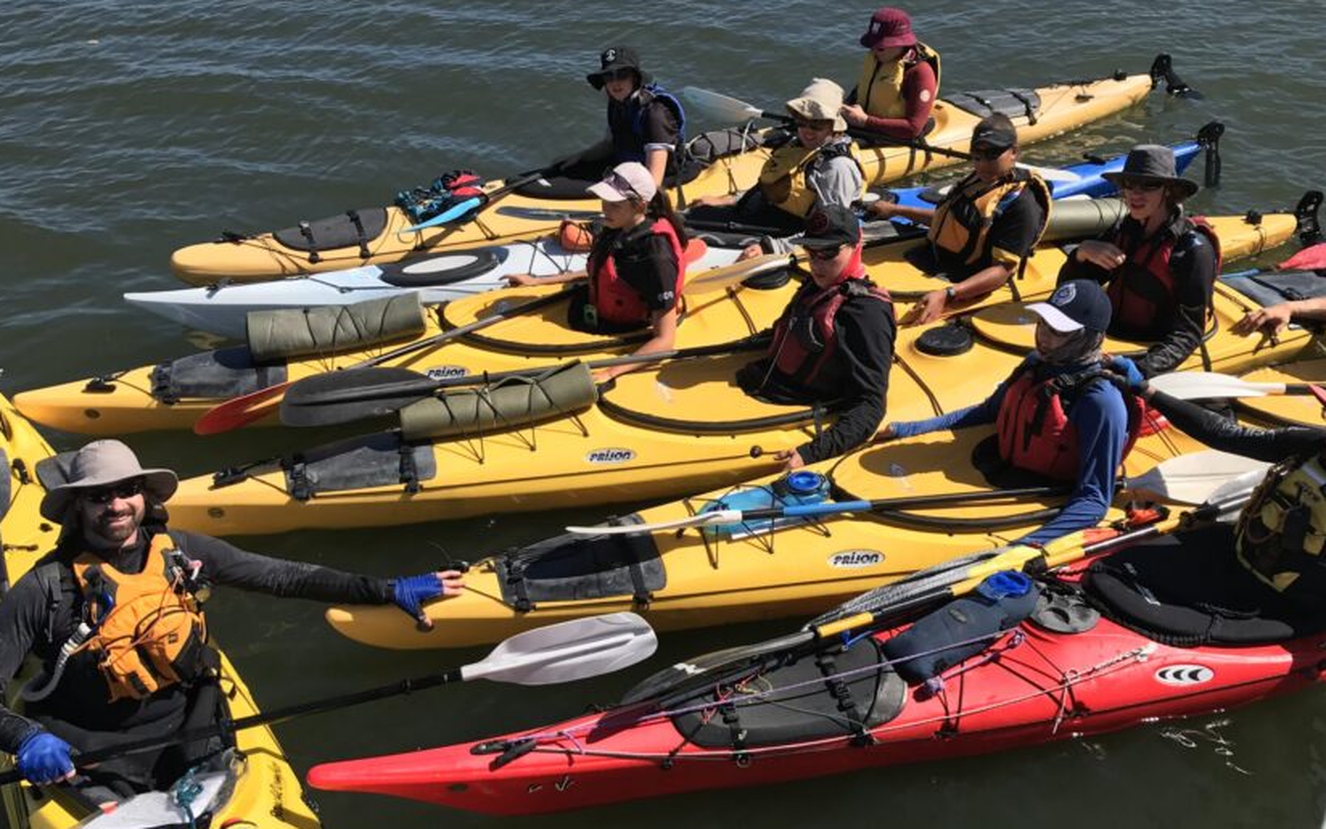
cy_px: 444
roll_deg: +2.8
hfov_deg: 53.9
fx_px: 1301
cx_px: 716
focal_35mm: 36
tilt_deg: -33.1
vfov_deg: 35.3
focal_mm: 3.99
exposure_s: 1/2398
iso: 20
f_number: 1.8
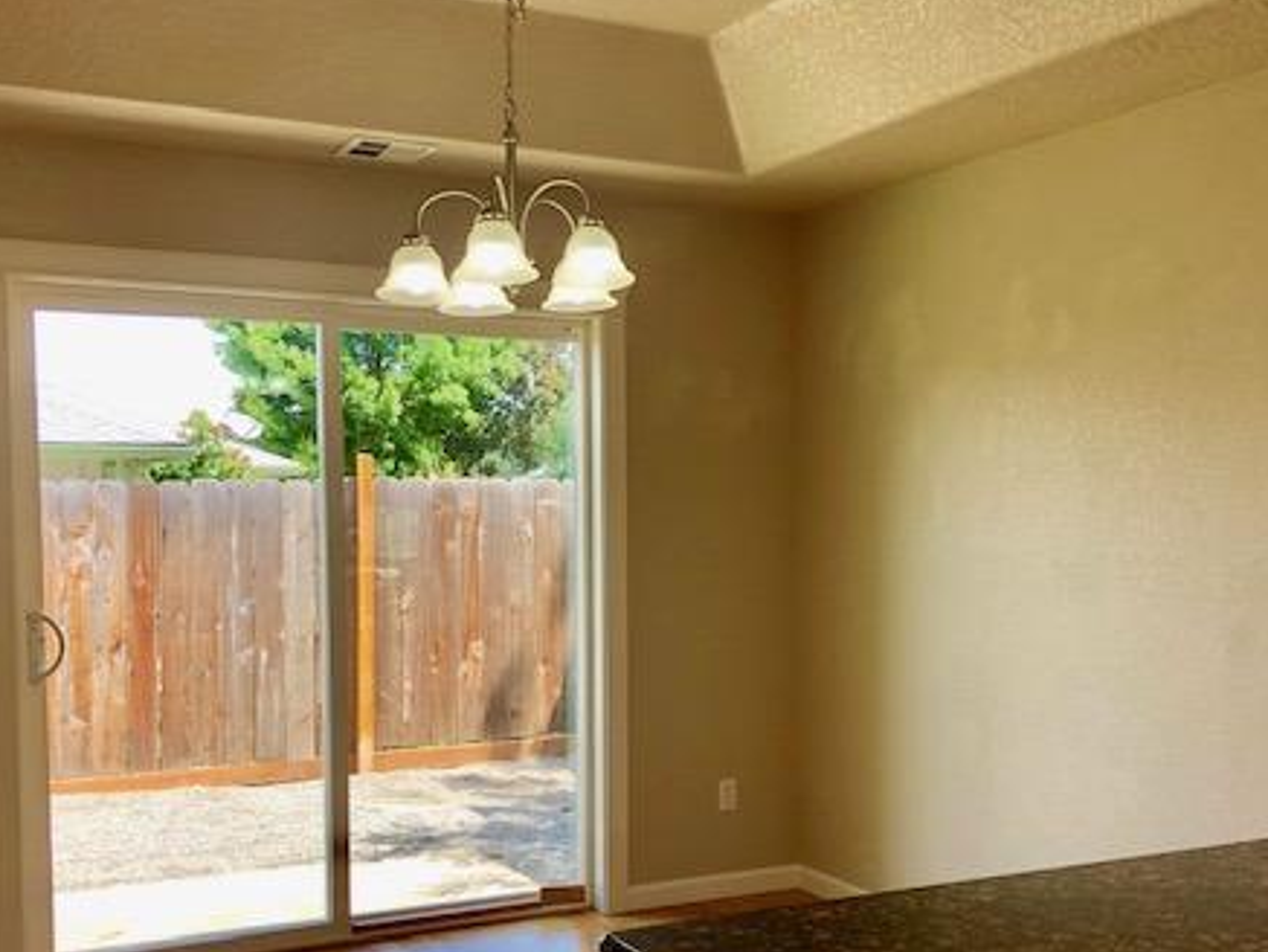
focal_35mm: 41
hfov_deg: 45.6
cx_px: 720
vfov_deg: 35.0
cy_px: 583
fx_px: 1502
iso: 25
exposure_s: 1/120
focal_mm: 4
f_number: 1.8
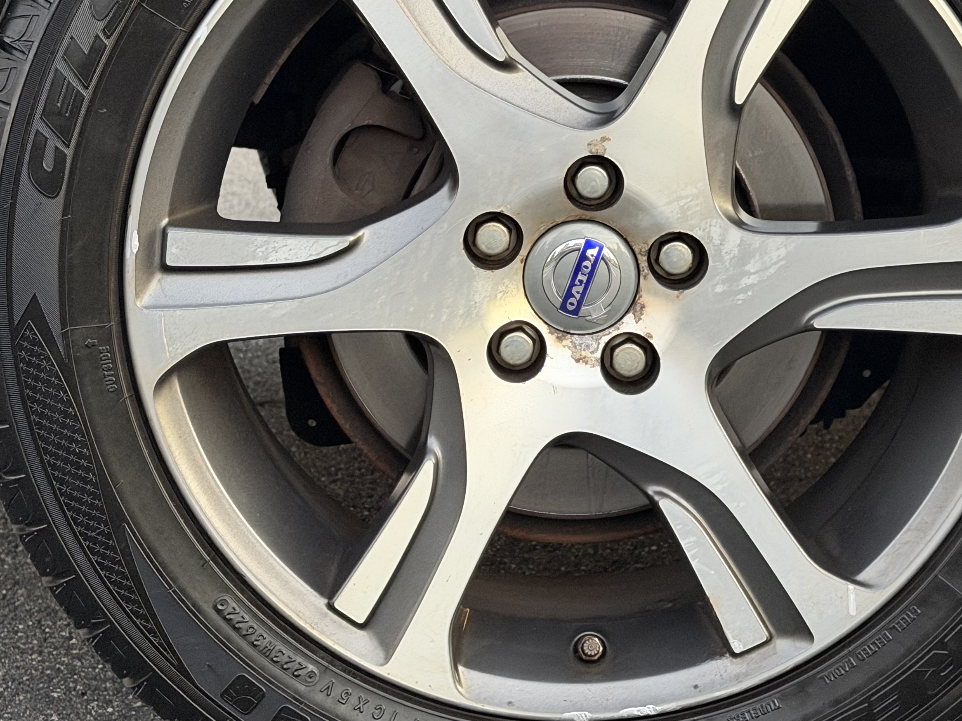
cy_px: 247
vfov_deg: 17.7
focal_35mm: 83
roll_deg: +0.6
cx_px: 575
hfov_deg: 23.5
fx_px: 2307
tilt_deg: -8.0
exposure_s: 1/30
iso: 640
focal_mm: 6.76
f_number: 1.78
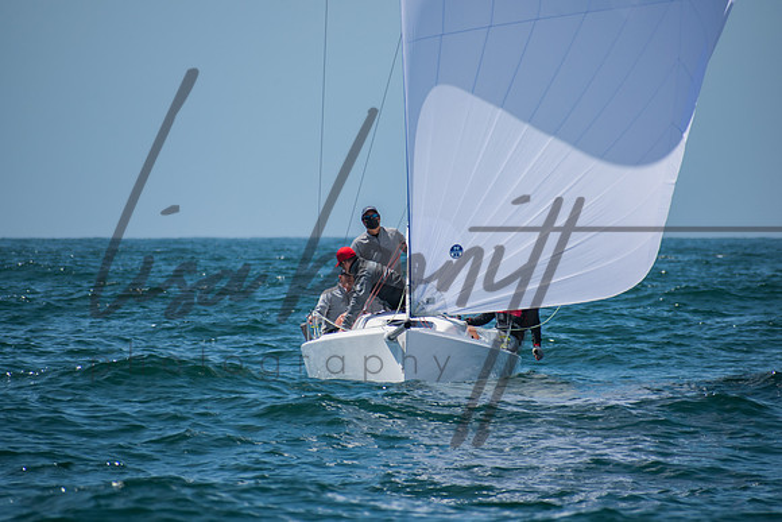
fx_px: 10245
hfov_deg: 4.4
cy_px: 261
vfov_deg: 2.9
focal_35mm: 472
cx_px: 391
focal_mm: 300
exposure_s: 1/800
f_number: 6.3
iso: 200
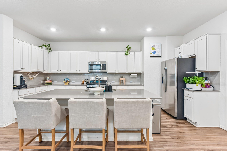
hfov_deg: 93.3
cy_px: 76
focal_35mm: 17
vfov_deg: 70.4
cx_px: 114
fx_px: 107
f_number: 8
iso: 640
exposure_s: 1/15
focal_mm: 17
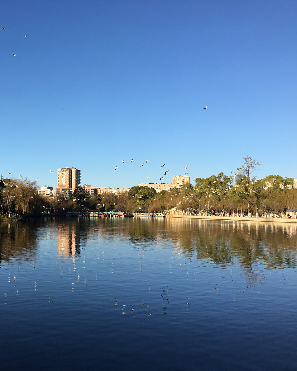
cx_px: 77
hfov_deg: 38.2
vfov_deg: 47.9
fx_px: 418
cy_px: 185
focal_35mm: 38
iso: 25
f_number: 2.2
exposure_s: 1/1202
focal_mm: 4.15
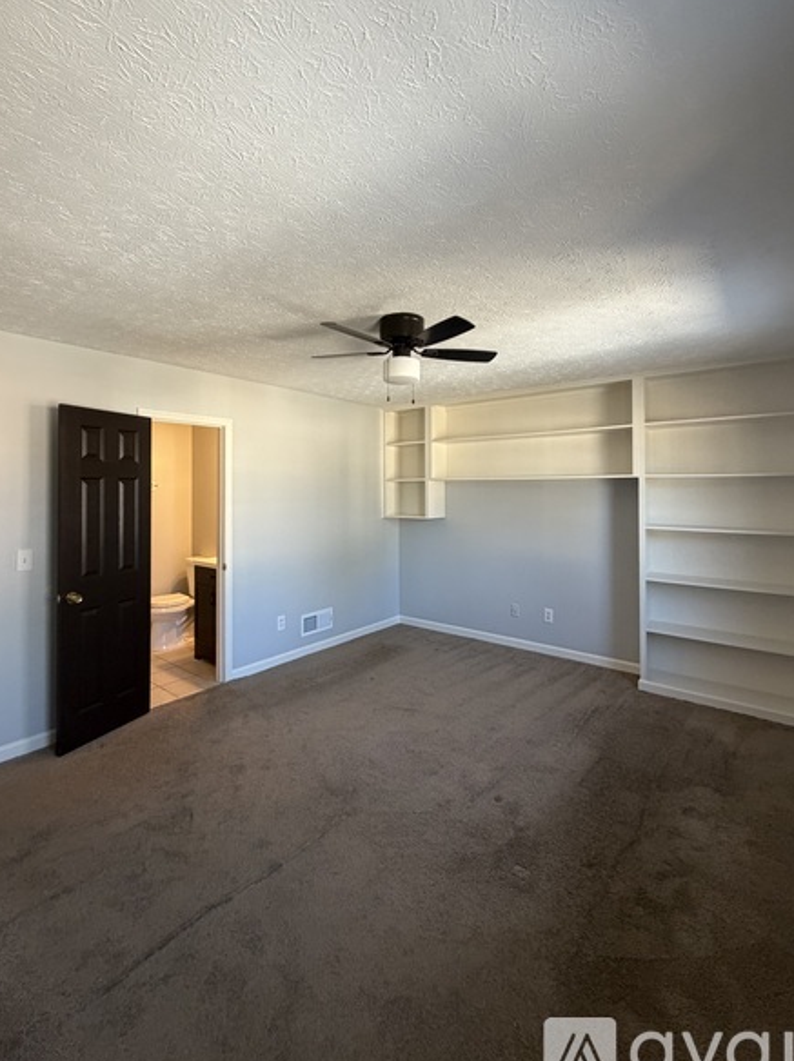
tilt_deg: +1.3
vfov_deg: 94.3
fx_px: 490
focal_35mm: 16
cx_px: 383
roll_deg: +0.3
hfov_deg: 78.0
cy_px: 484
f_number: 2.2
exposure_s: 1/121
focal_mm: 2.22
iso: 320
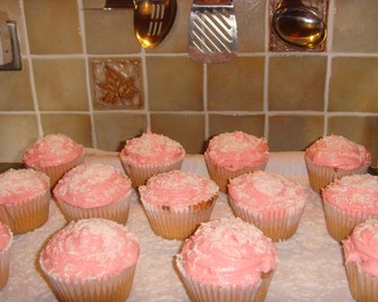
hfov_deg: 44.8
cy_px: 150
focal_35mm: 41
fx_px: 458
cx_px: 202
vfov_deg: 36.5
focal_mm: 6.6
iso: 200
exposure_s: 1/45
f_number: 3.5
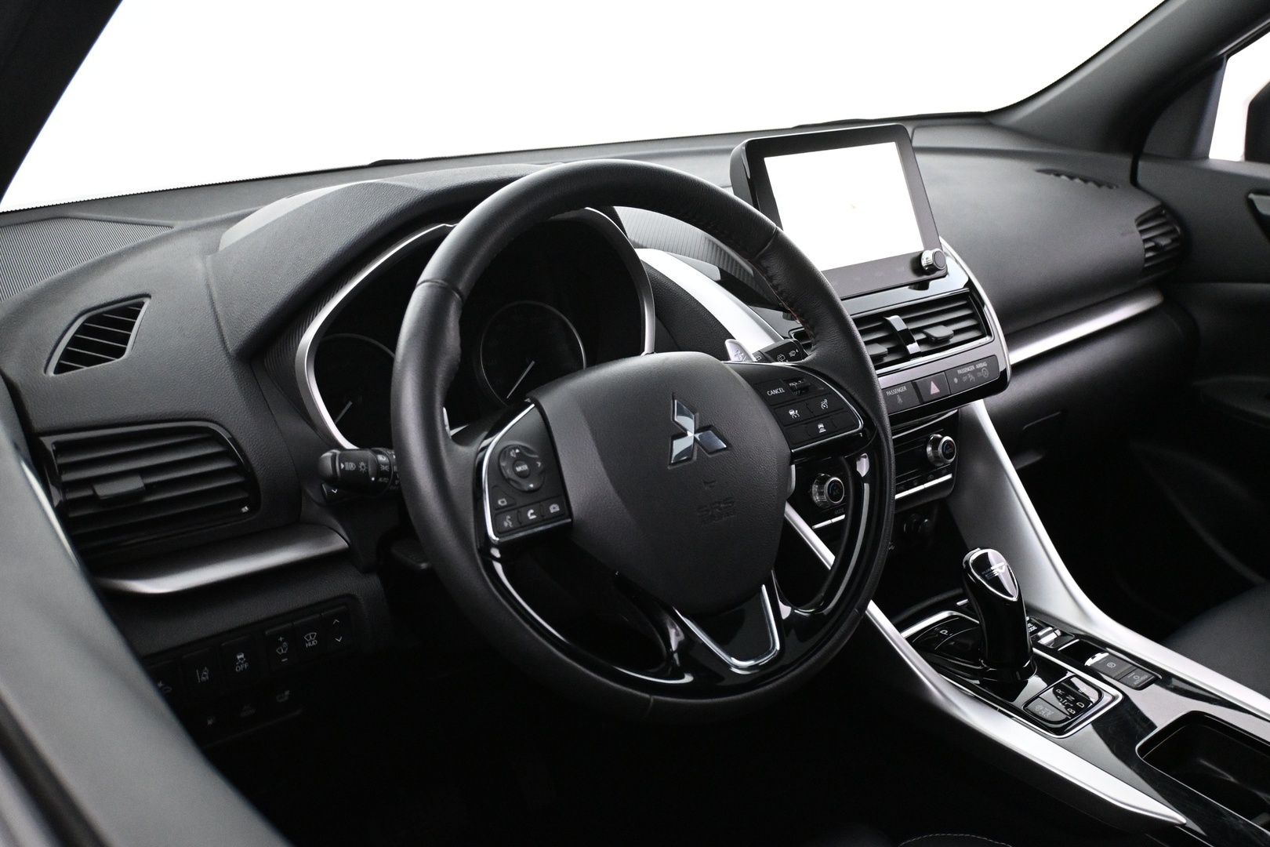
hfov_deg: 56.1
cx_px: 635
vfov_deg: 39.1
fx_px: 1191
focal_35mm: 34
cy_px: 424
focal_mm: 22.5
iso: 4000
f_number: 4
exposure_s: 1/40
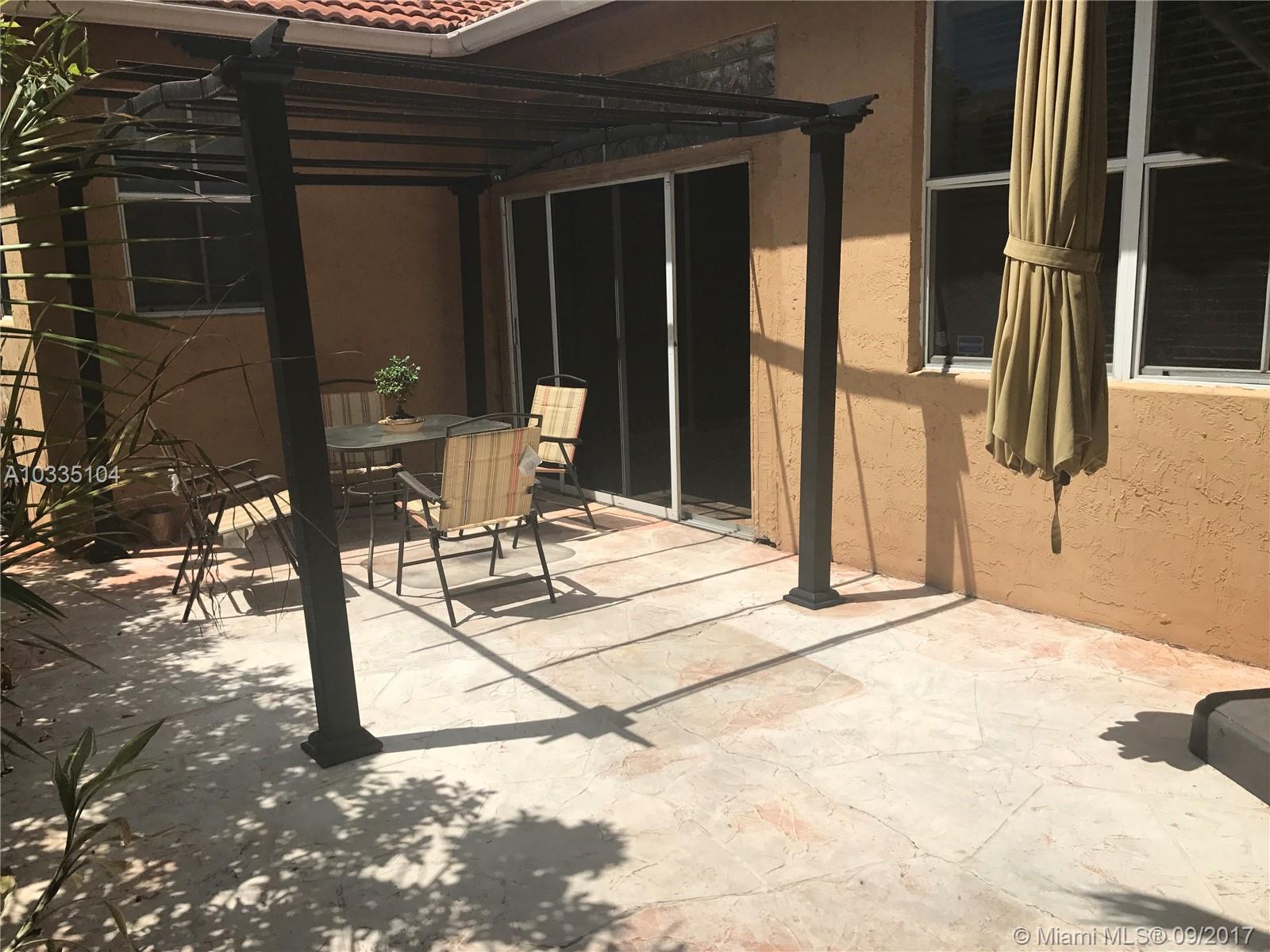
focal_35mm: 28
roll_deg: +1.1
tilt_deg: -10.3
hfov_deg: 63.4
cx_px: 635
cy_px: 476
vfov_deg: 49.7
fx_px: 1027
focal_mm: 3.99
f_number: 1.8
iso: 20
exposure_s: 1/4566
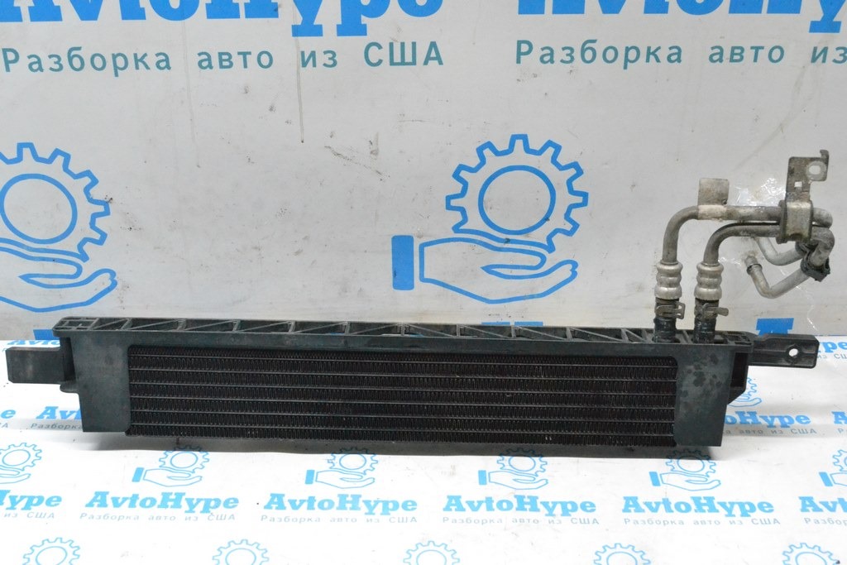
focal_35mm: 45
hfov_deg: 43.6
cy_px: 282
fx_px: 1059
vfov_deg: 29.9
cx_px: 424
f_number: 9
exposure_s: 1/160
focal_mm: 30
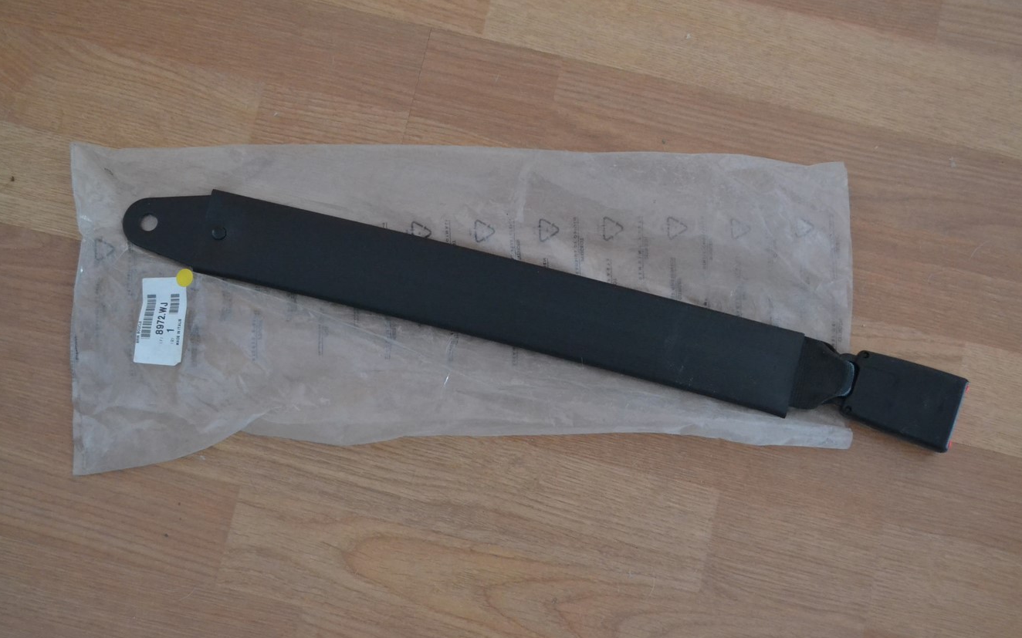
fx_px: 1476
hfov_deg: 38.2
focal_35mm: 53
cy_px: 334
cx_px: 516
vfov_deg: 24.4
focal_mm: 34
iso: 3200
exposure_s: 1/60
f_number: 5
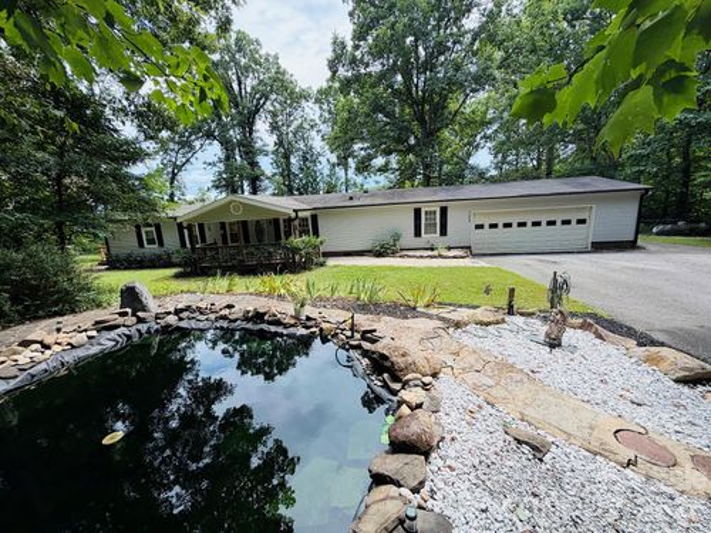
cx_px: 356
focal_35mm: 14
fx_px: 288
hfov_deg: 102.1
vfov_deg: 85.7
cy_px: 266
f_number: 2.2
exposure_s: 1/502
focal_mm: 2.22
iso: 50
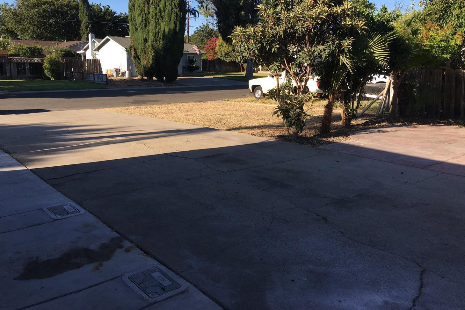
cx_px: 227
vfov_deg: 42.3
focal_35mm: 31
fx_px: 400
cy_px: 137
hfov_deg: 60.3
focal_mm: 4.15
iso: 25
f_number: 2.2
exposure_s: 1/718
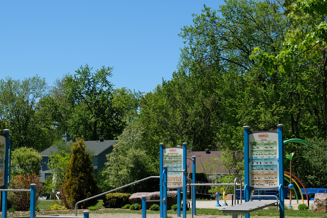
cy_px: 132
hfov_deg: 26.6
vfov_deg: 17.9
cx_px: 147
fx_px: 690
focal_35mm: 76
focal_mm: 35.8
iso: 200
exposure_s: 1/340
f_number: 8
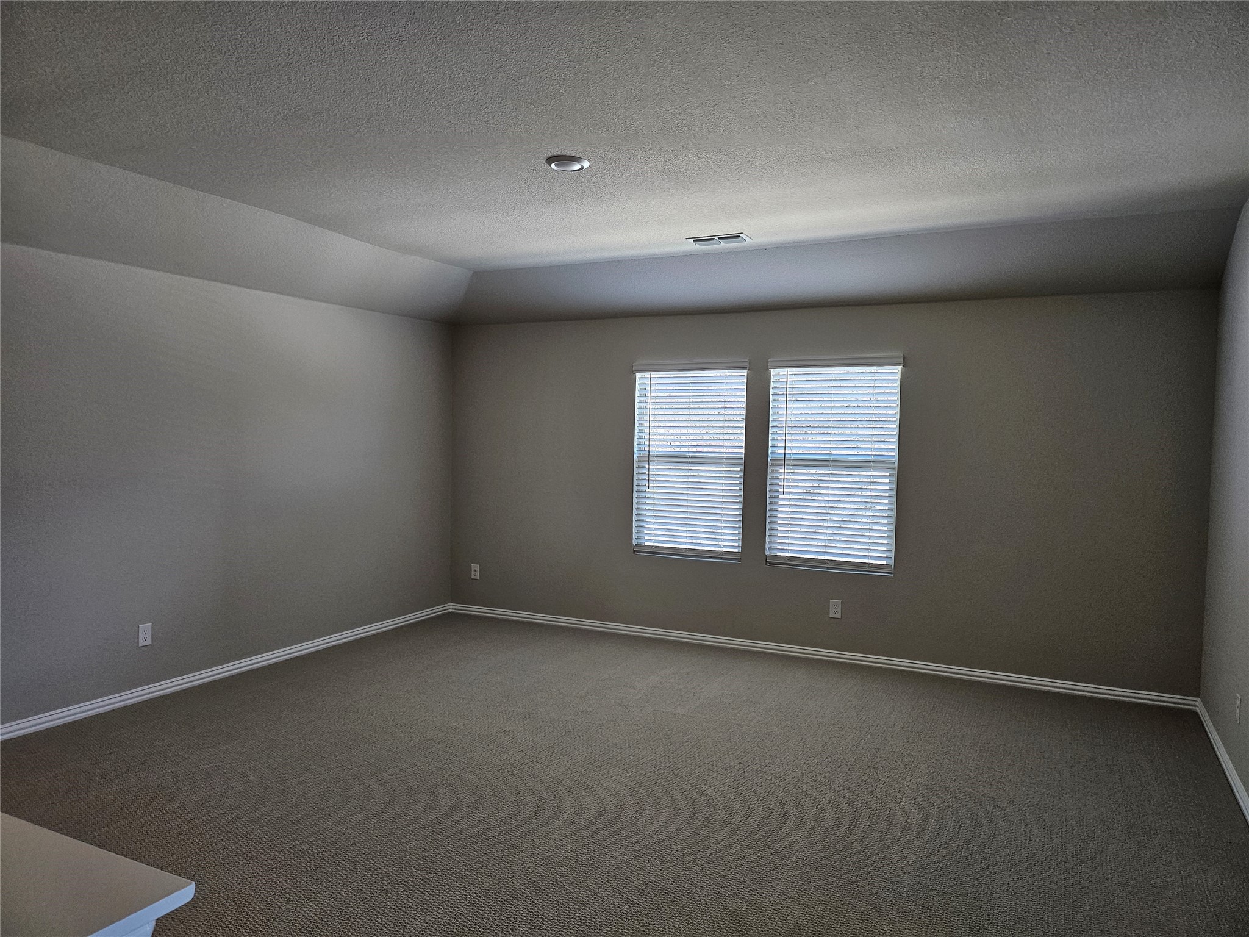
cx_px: 624
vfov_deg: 56.8
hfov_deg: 71.6
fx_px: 866
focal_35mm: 24
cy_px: 468
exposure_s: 1/120
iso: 160
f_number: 1.8
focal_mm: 5
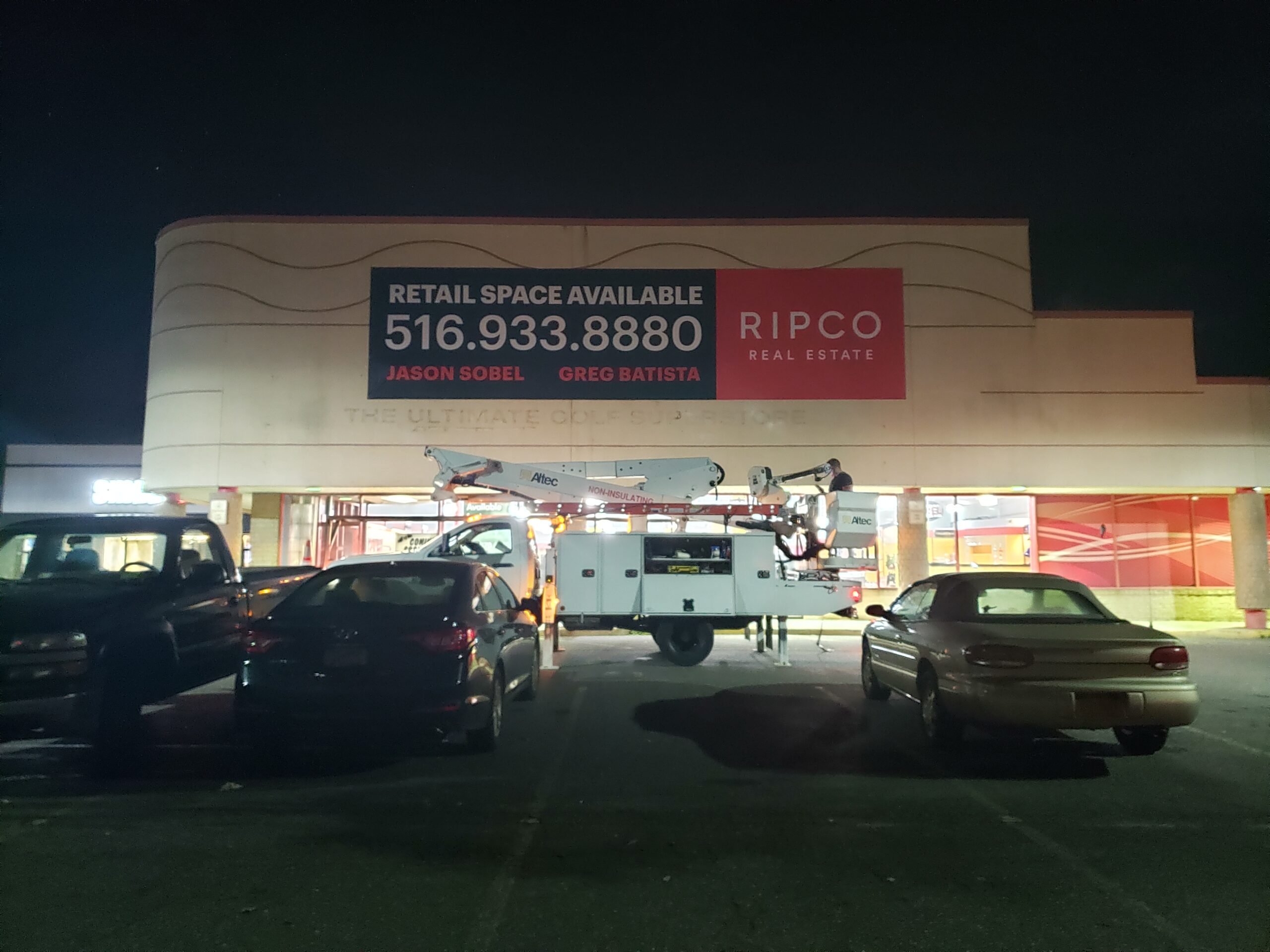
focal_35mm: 26
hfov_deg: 67.3
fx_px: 954
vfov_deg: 53.1
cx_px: 635
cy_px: 476
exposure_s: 1/7
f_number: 1.5
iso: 640
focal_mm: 4.3
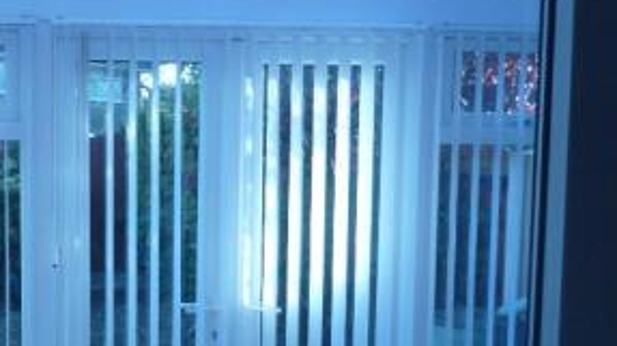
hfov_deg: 32.9
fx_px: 1014
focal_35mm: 62
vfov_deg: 19.1
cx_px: 128
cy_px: 300
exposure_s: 1/125
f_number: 3.1
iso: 100
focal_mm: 5
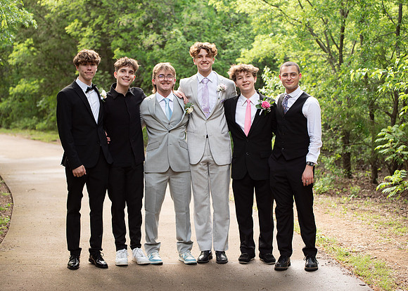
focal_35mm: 74
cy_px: 146
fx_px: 856
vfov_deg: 19.3
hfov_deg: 26.8
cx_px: 207
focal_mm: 70
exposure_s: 1/500
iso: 100
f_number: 2.8
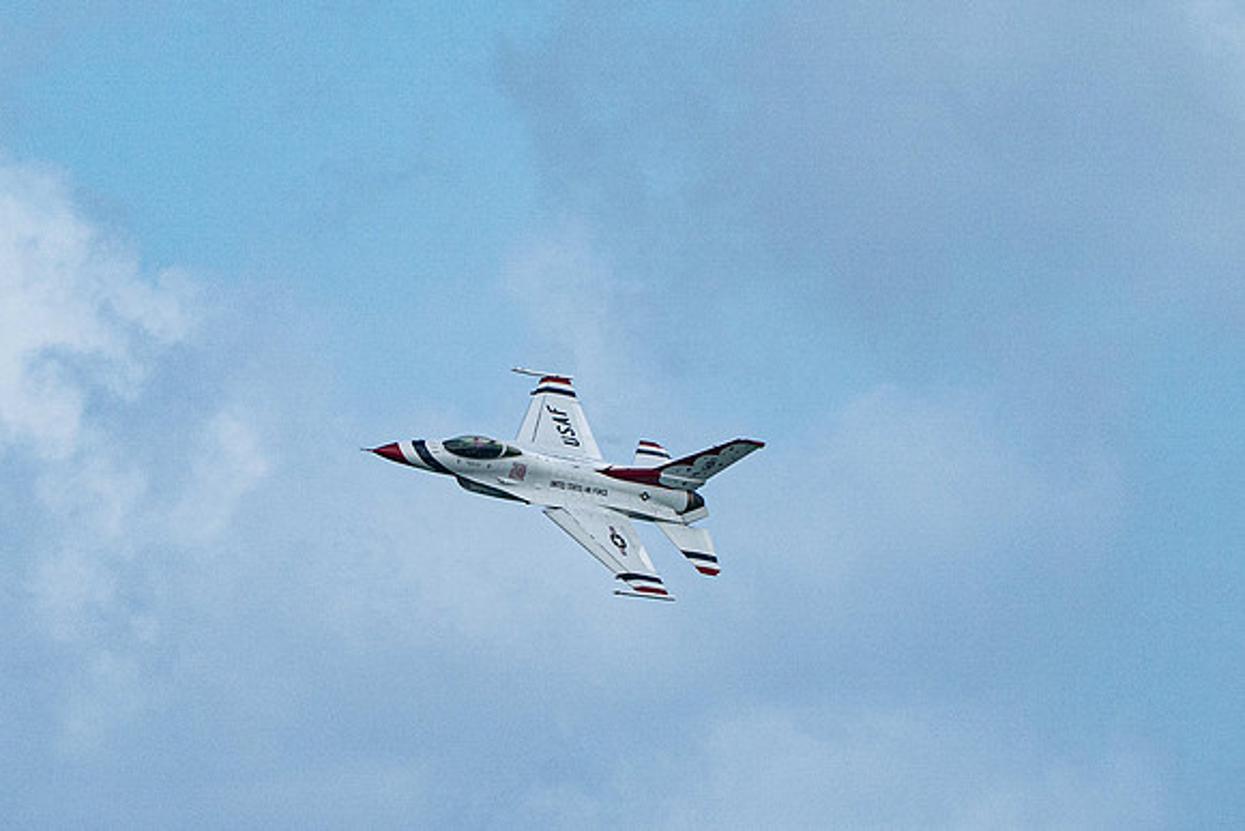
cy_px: 536
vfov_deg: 1.6
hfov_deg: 2.4
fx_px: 29348
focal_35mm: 848
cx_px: 559
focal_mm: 400
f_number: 10
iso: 800
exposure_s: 1/1600
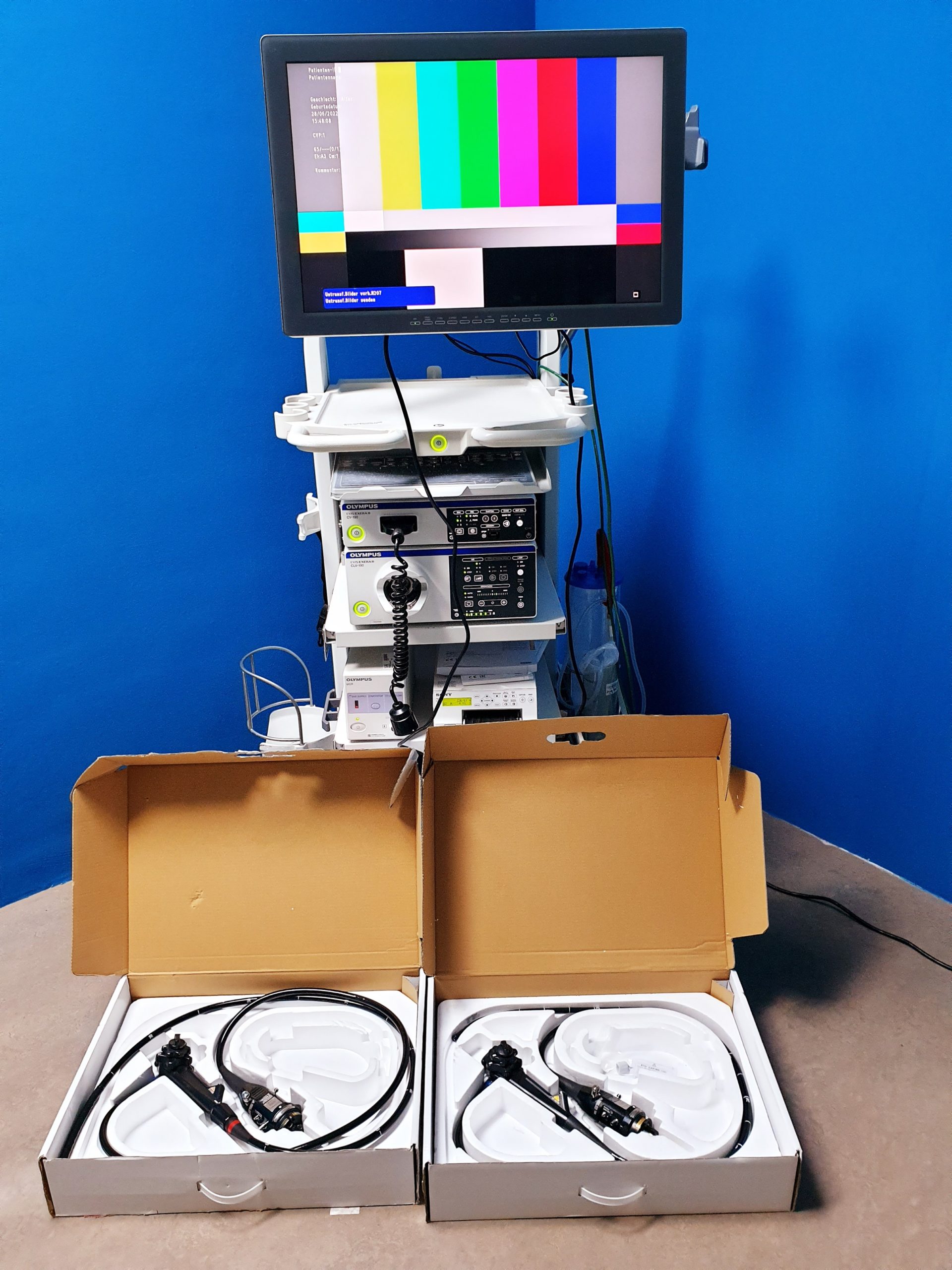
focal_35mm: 26
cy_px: 635
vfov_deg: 67.3
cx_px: 476
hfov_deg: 53.1
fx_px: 953
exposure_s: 1/50
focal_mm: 4.3
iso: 250
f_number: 2.4
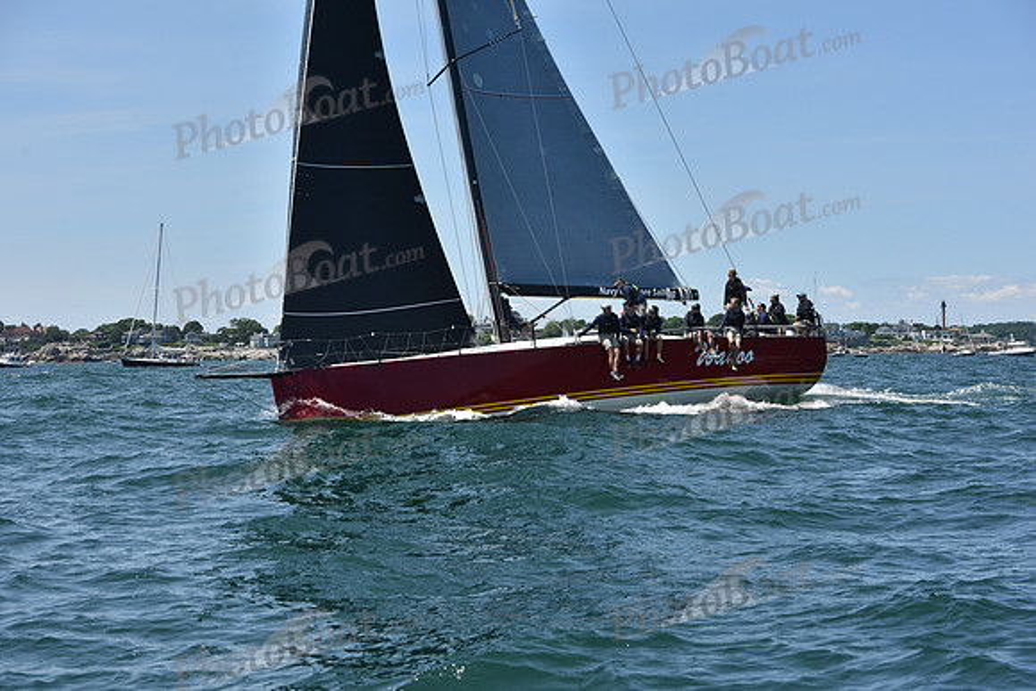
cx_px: 518
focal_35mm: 70
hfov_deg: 28.8
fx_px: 2015
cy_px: 346
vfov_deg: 19.5
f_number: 8
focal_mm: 70
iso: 250
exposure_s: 1/1000
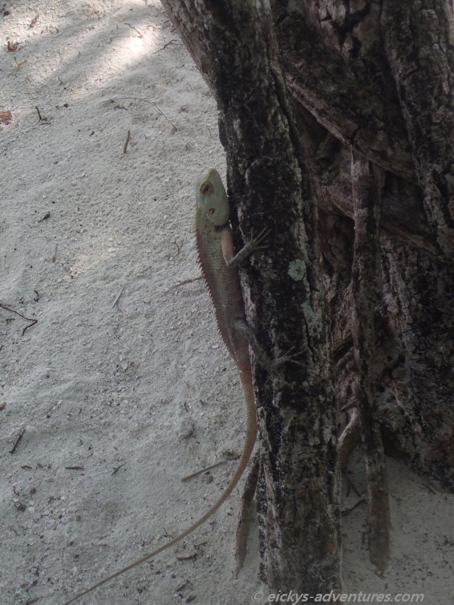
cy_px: 302
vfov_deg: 19.6
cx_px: 227
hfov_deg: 14.8
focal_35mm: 100
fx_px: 1749
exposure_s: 1/125
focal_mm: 18
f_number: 4.9
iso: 200
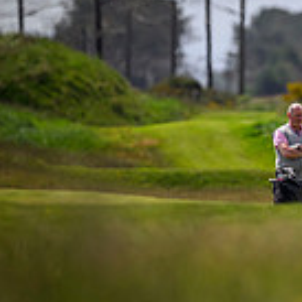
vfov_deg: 1.2
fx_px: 14233
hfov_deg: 1.2
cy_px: 151
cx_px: 633
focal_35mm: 1442
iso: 500
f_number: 4
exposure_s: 1/5000
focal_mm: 400
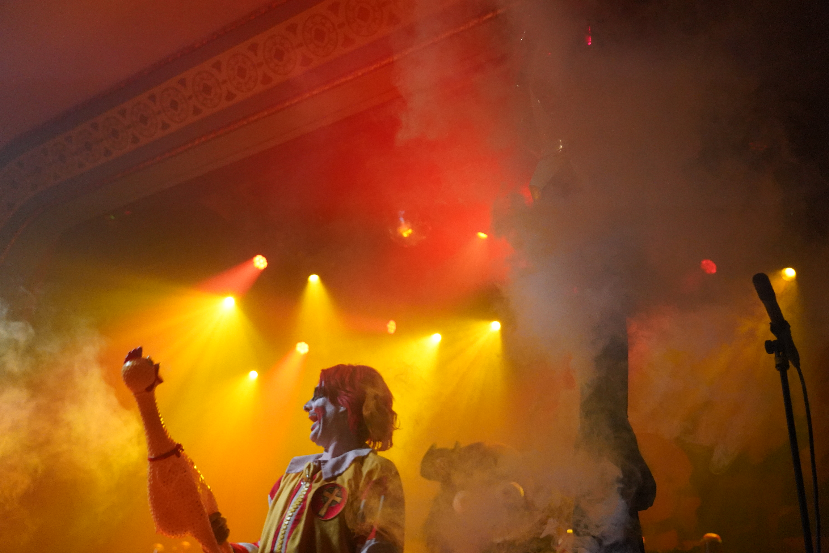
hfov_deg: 57.2
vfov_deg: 40.0
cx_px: 414
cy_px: 276
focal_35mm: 33
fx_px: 760
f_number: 4
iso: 8000
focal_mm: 33
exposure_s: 1/160
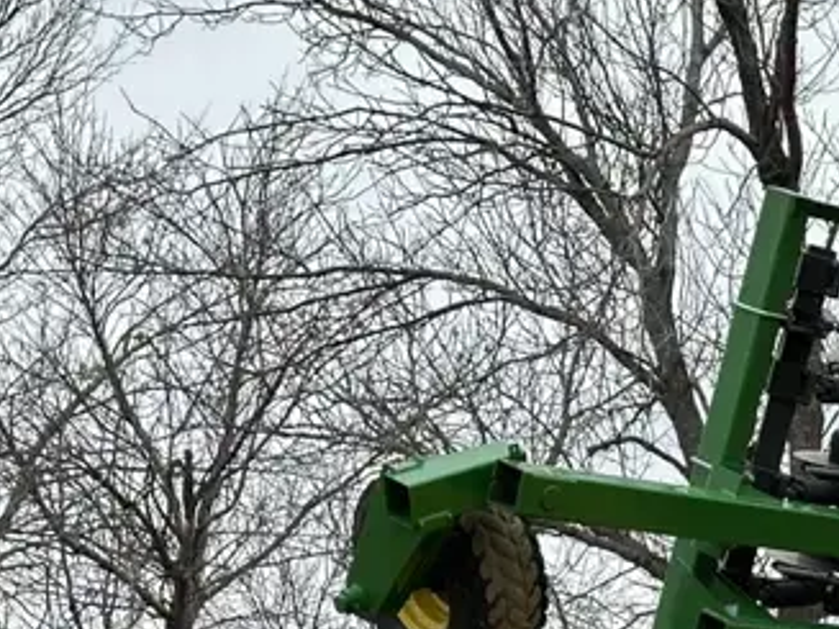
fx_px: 3416
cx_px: 996
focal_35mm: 141
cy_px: 906
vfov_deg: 10.2
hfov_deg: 13.6
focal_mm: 6.86
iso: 64
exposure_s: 1/785
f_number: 1.78
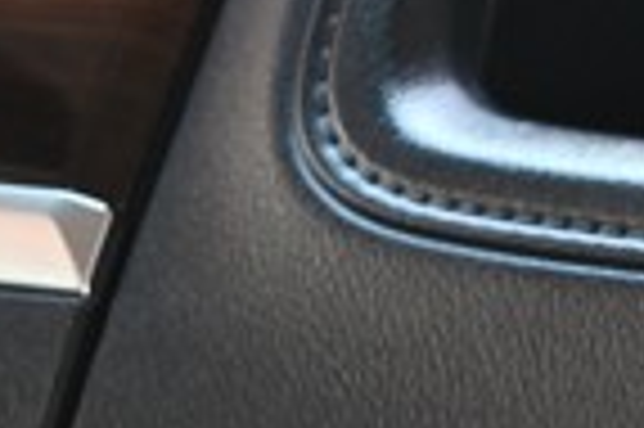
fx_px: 6879
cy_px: 1334
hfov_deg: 4.9
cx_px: 2454
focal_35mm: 385
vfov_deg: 3.5
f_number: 6.3
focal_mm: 50
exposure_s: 1/30
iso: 800
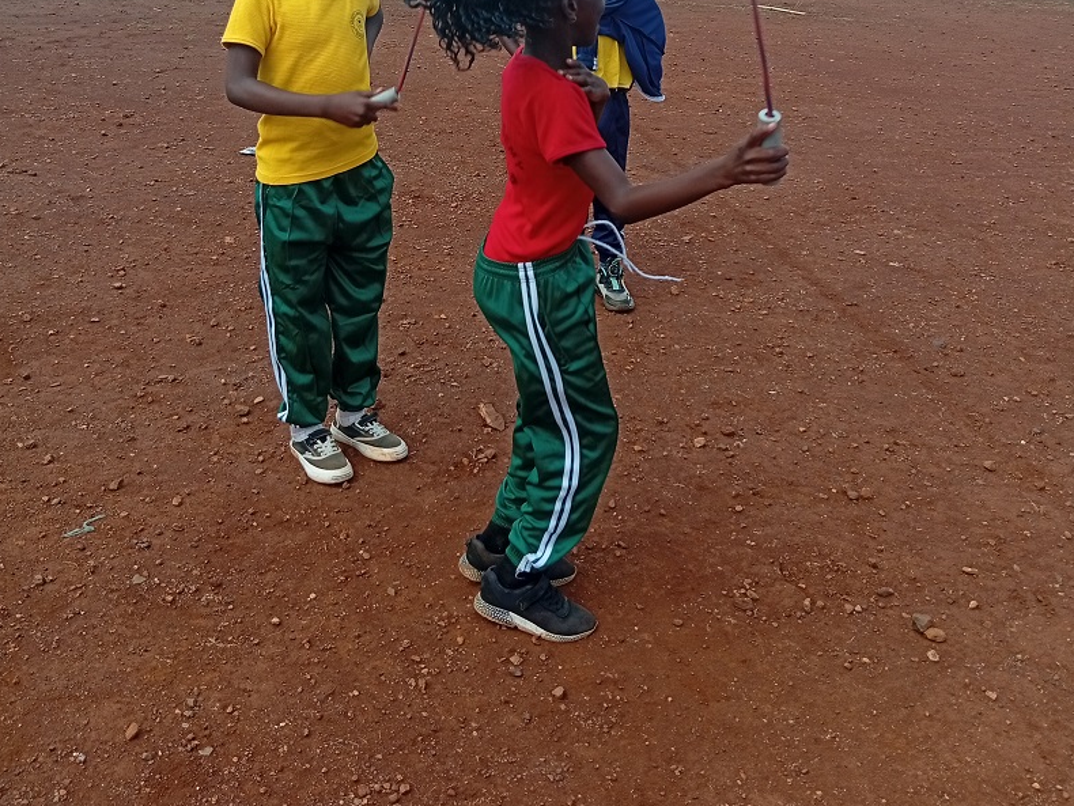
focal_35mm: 35
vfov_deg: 38.9
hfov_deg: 52.6
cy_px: 141
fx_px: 1086
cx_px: 536
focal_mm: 3.96
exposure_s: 1/466
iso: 51
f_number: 1.8
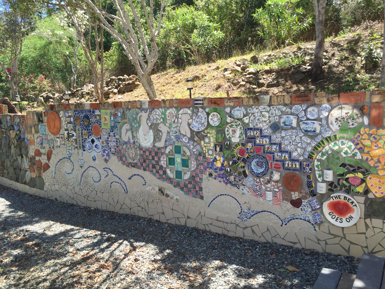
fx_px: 323
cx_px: 192
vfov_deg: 48.2
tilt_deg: -6.3
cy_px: 144
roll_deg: -1.3
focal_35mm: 29
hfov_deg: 61.7
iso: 32
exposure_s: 1/507
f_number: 2.2
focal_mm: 4.15
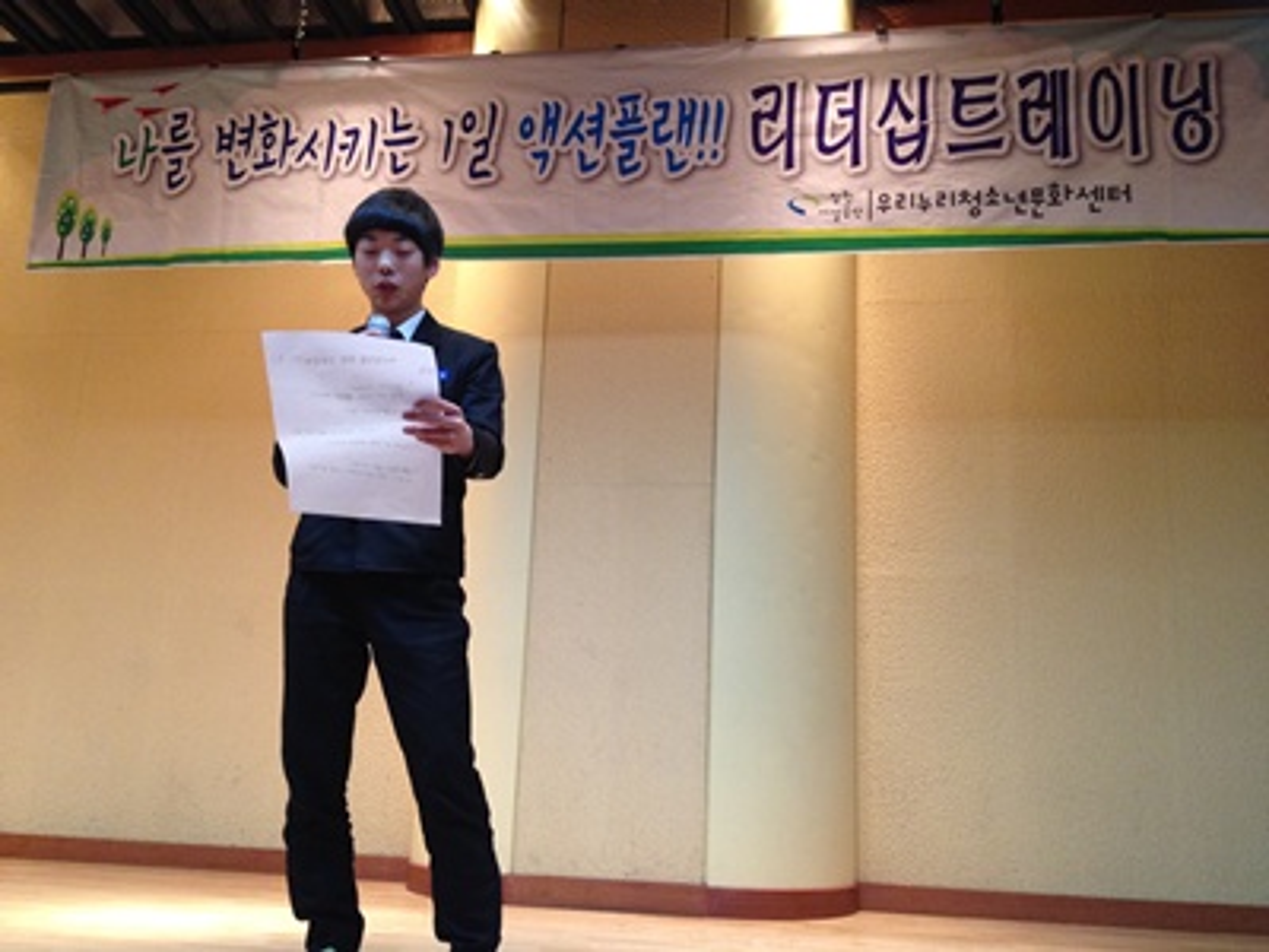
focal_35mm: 35
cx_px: 634
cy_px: 476
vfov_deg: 40.7
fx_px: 1283
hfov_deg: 52.6
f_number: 2.4
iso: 200
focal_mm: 4.28
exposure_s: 1/20
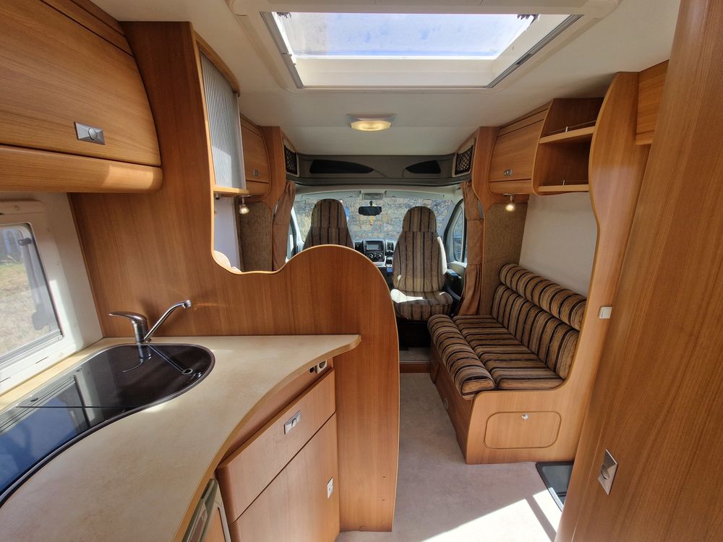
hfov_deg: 106.2
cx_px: 362
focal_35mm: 13
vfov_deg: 89.9
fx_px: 272
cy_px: 271
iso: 50
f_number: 2.2
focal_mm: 2.2
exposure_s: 1/406
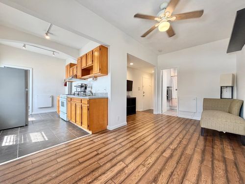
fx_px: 99
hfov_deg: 102.1
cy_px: 92
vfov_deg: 85.7
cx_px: 122
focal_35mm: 14
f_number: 2.2
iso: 200
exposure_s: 1/120
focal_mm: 2.22
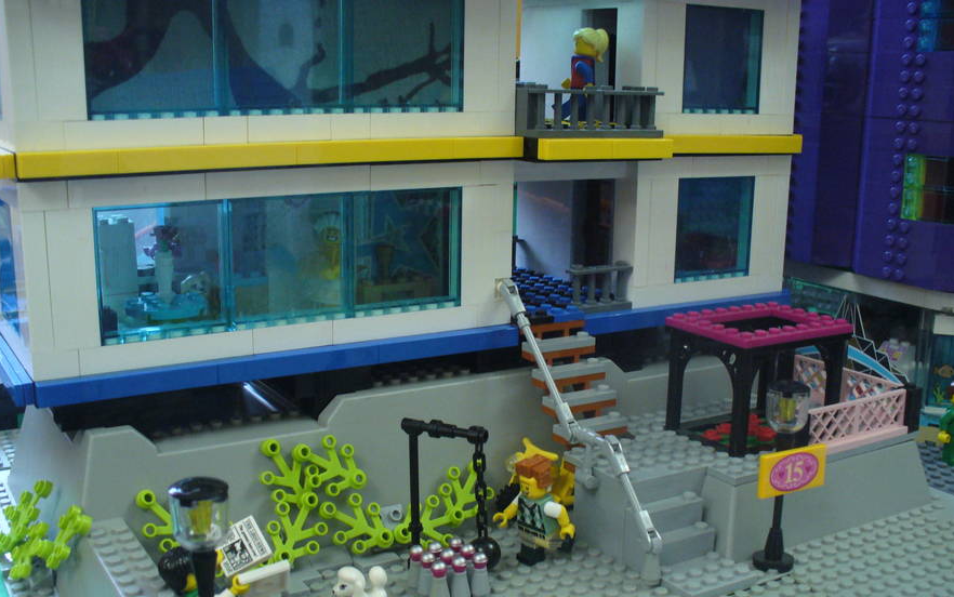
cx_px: 477
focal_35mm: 40
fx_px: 1040
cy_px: 348
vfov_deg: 32.0
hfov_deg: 49.3
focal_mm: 6.1
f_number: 2.8
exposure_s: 1/10
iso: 200
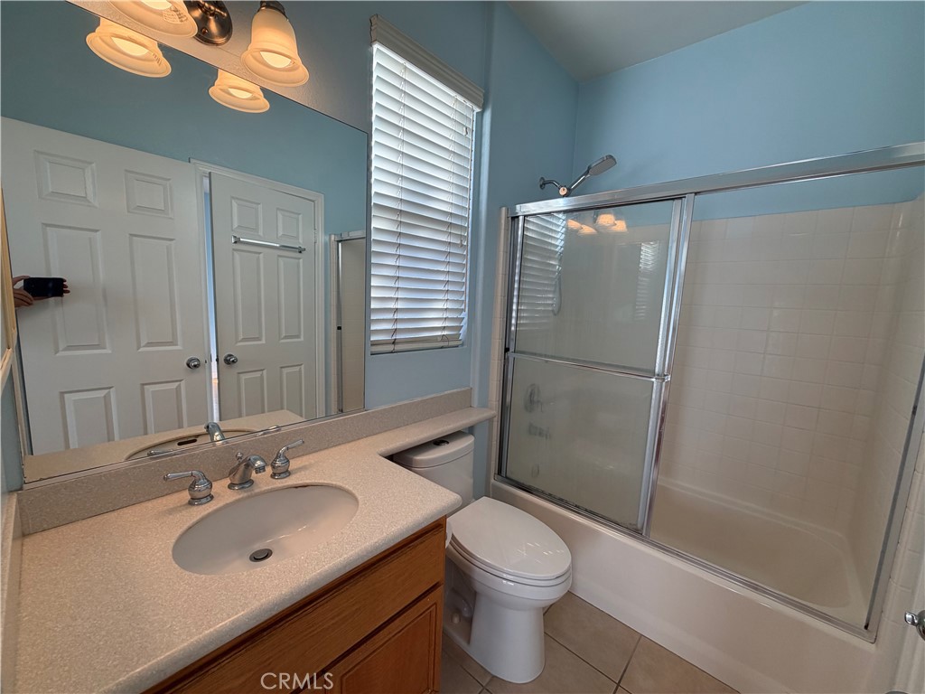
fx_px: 374
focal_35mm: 14
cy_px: 347
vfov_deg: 85.7
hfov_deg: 102.1
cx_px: 462
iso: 80
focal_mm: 2.22
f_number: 2.2
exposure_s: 1/120
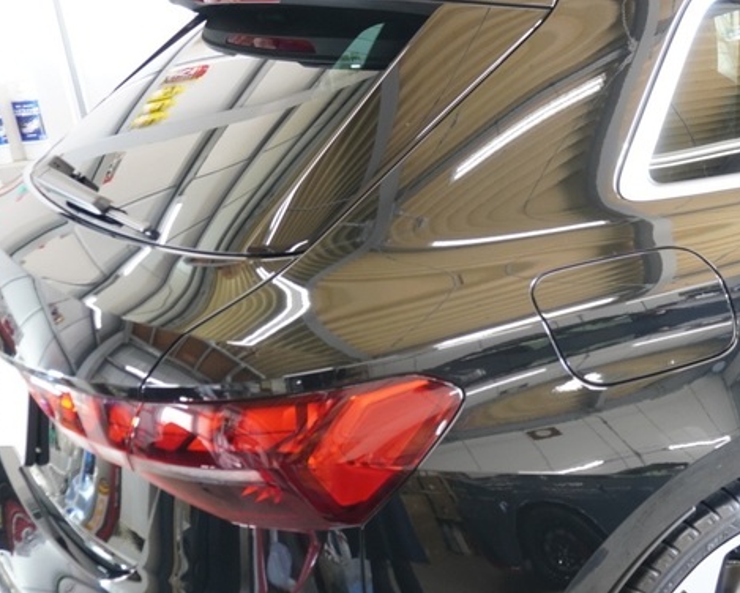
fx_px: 1008
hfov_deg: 37.1
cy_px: 353
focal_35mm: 46
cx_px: 694
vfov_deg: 32.7
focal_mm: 16
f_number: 3.5
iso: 500
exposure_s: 1/30
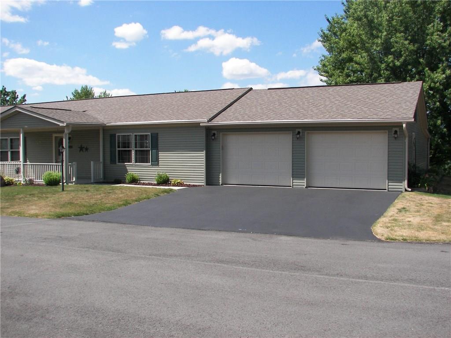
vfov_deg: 39.7
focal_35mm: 36
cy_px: 169
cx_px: 226
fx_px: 469
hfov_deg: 51.4
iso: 100
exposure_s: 1/800
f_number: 4
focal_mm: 6
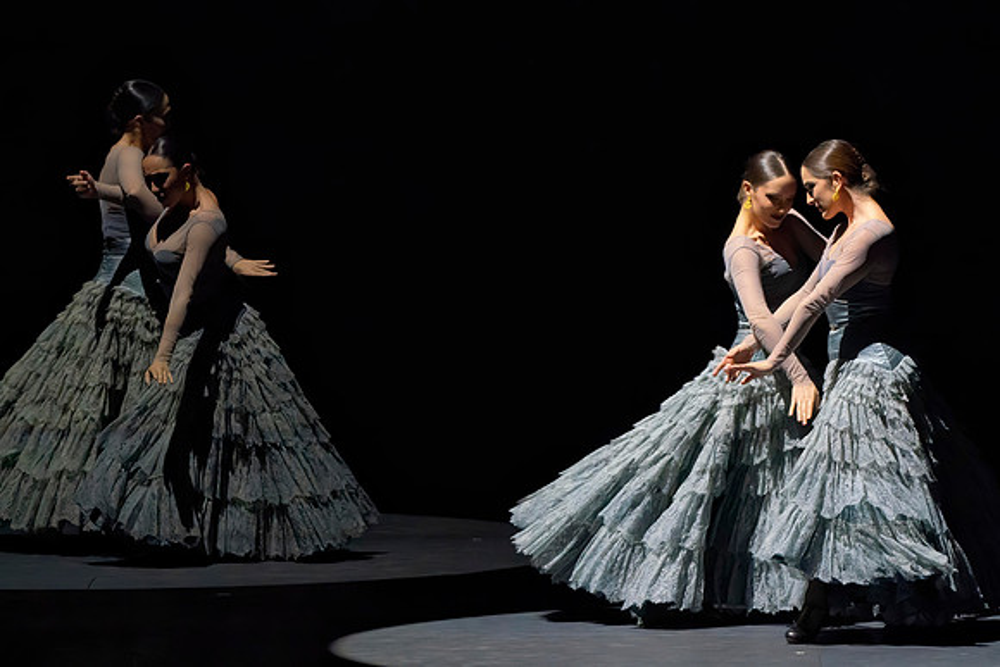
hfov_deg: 5.4
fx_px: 10624
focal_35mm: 382
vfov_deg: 3.6
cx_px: 631
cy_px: 312
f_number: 10
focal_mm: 303
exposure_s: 1/400
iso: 10000
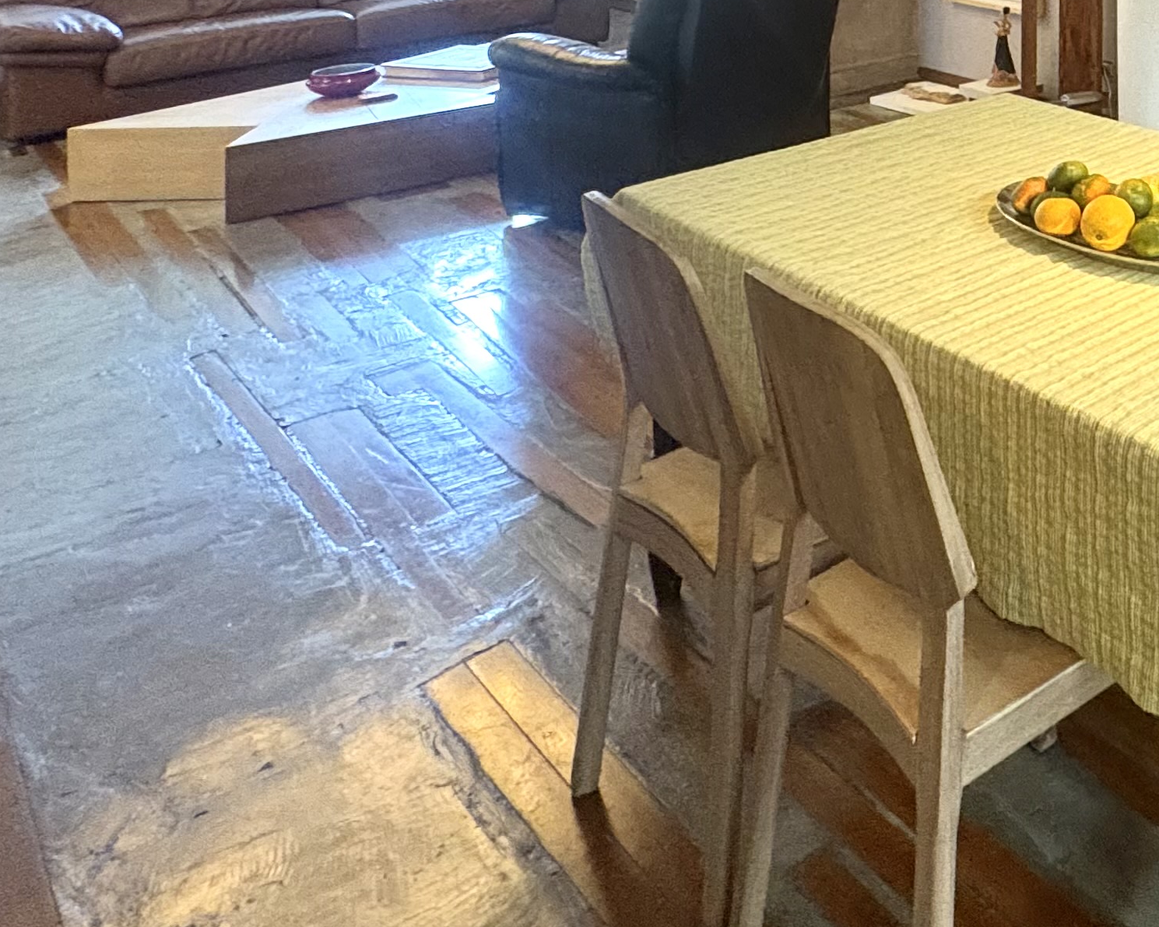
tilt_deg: -0.5
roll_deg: +0.6
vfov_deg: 32.1
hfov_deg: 37.0
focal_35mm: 37
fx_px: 1269
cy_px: -229
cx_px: 1403
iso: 800
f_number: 2.2
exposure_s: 1/60
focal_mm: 2.22
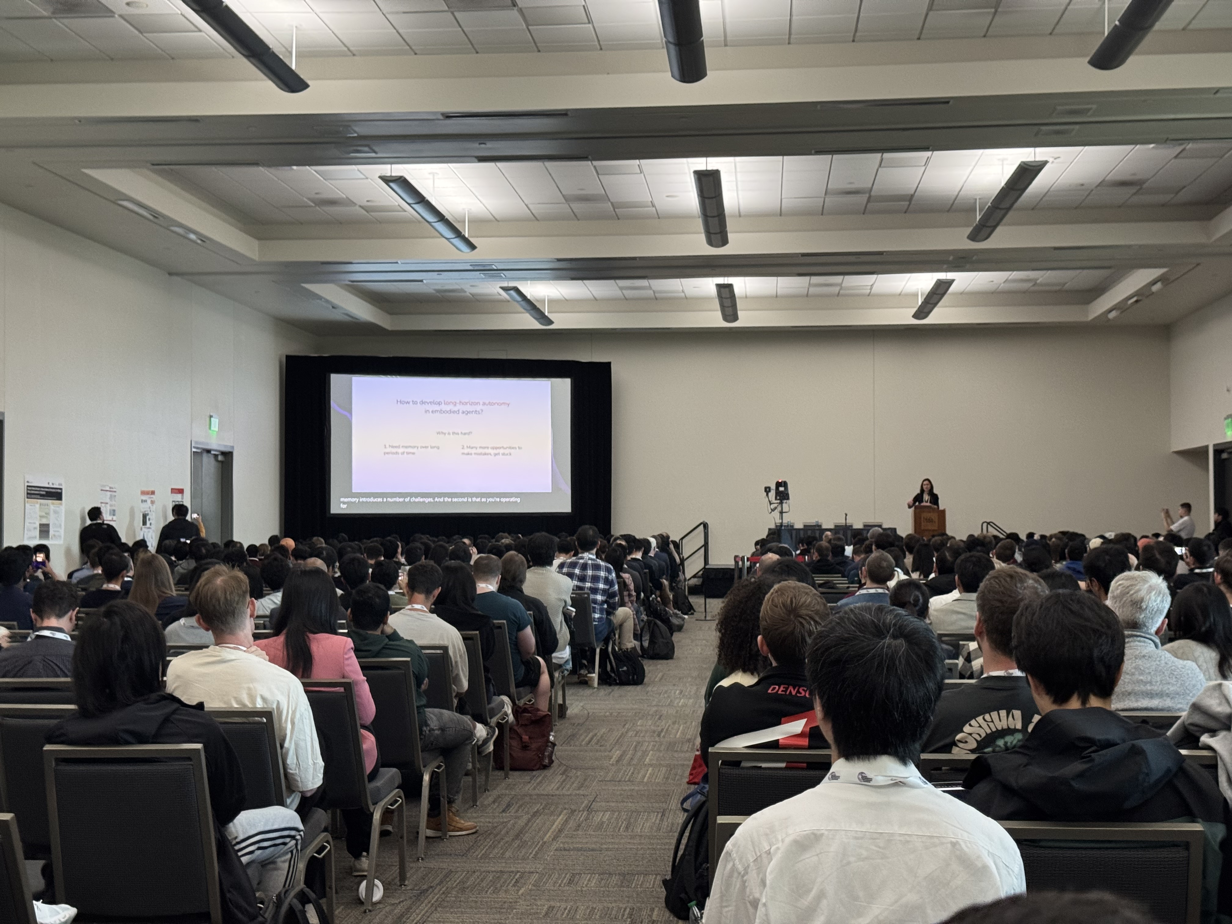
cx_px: 616
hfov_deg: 39.7
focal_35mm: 48
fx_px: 1708
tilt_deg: +0.5
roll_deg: -0.7
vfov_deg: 30.3
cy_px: 462
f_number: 1.78
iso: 250
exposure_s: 1/40
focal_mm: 6.76
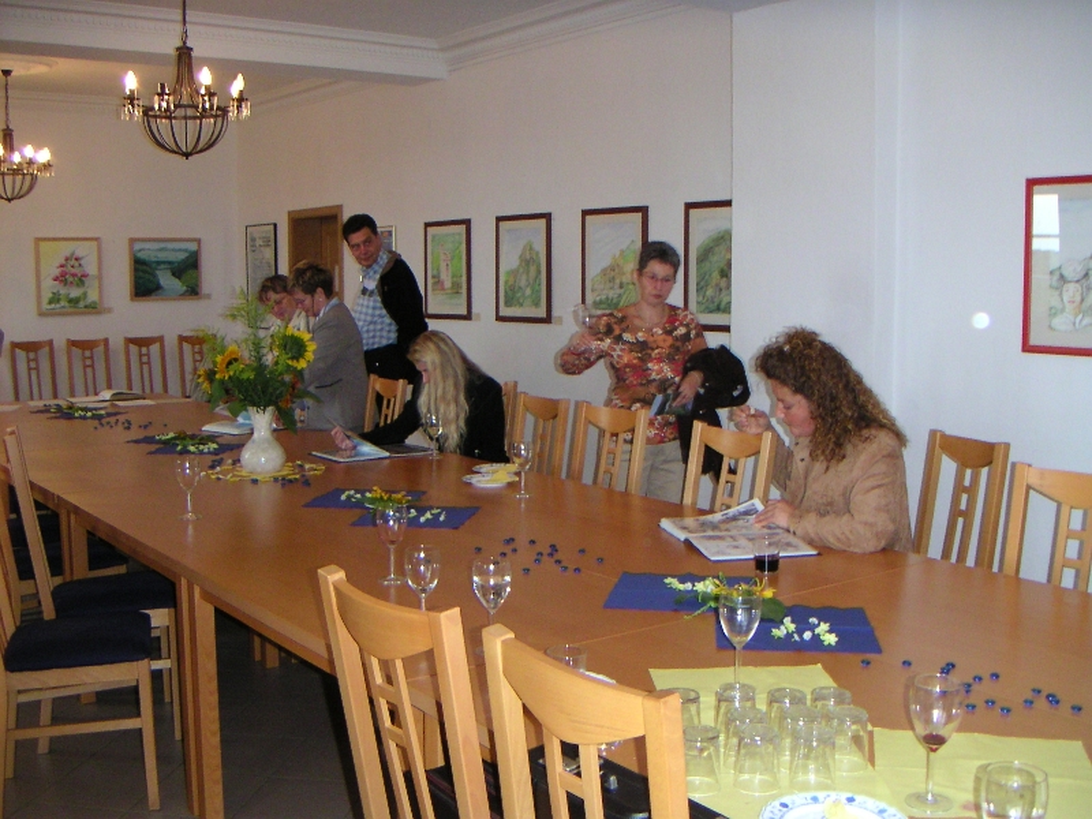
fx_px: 1167
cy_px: 410
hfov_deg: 50.1
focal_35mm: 37
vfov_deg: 38.7
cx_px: 546
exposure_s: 1/45
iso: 200
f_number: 2.8
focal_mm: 4.8
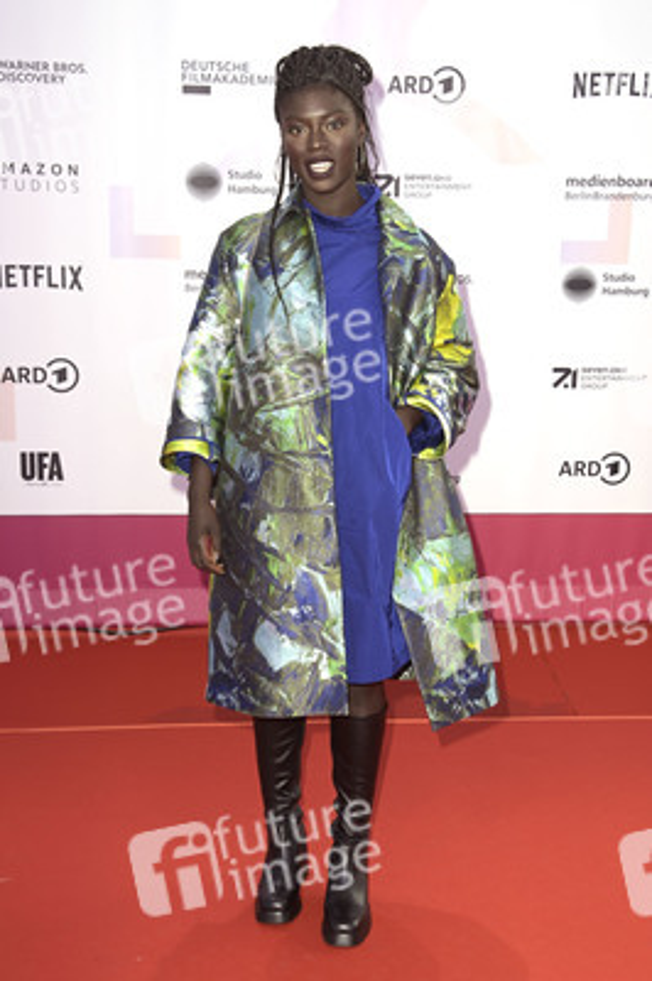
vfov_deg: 41.1
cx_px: 326
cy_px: 490
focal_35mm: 48
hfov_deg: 28.0
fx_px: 1306
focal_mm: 48
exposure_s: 1/200
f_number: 5.6
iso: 250
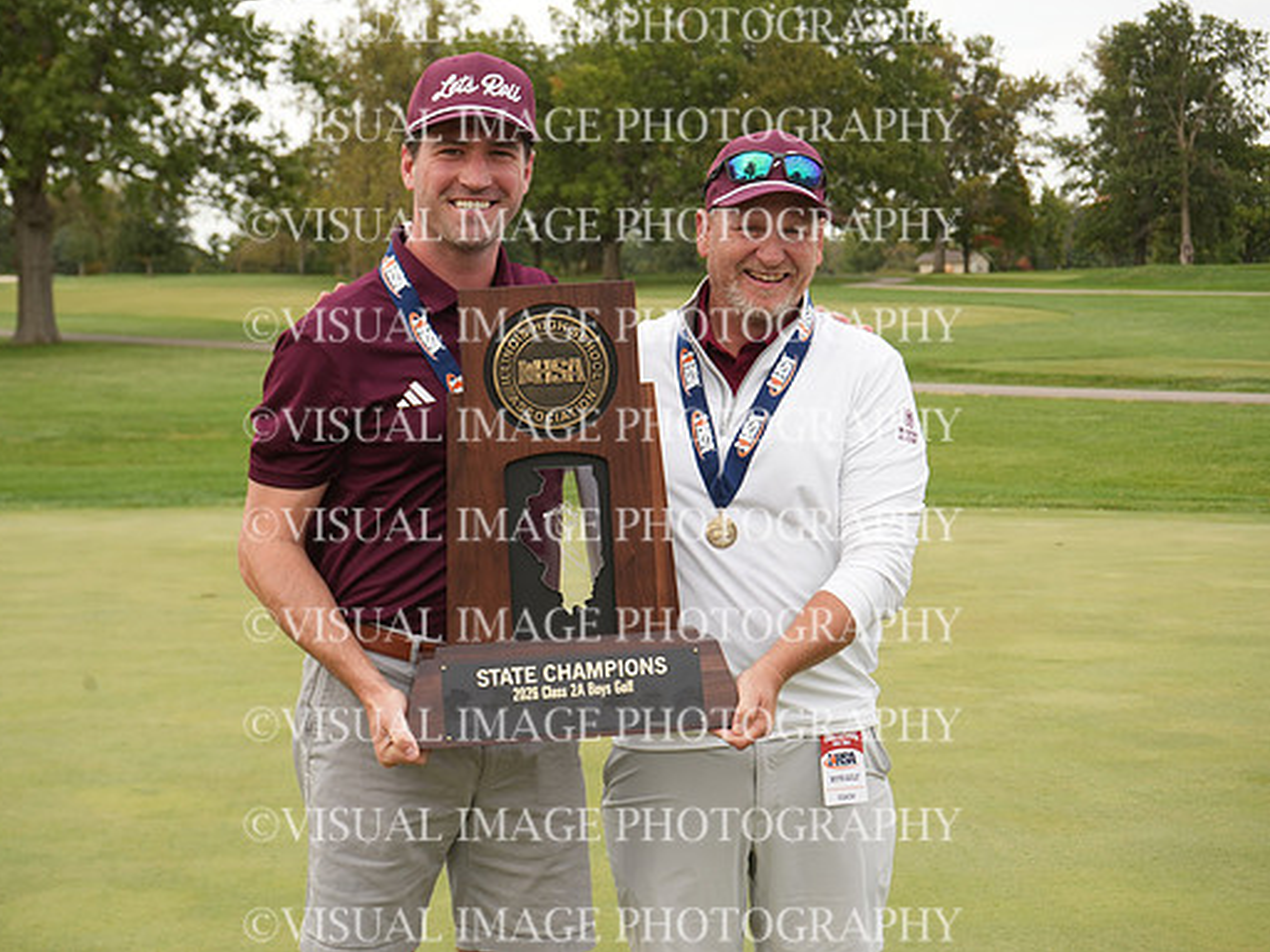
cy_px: 475
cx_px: 603
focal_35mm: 61
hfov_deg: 31.7
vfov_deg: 24.0
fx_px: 2238
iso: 200
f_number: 8
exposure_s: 1/125
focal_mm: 56
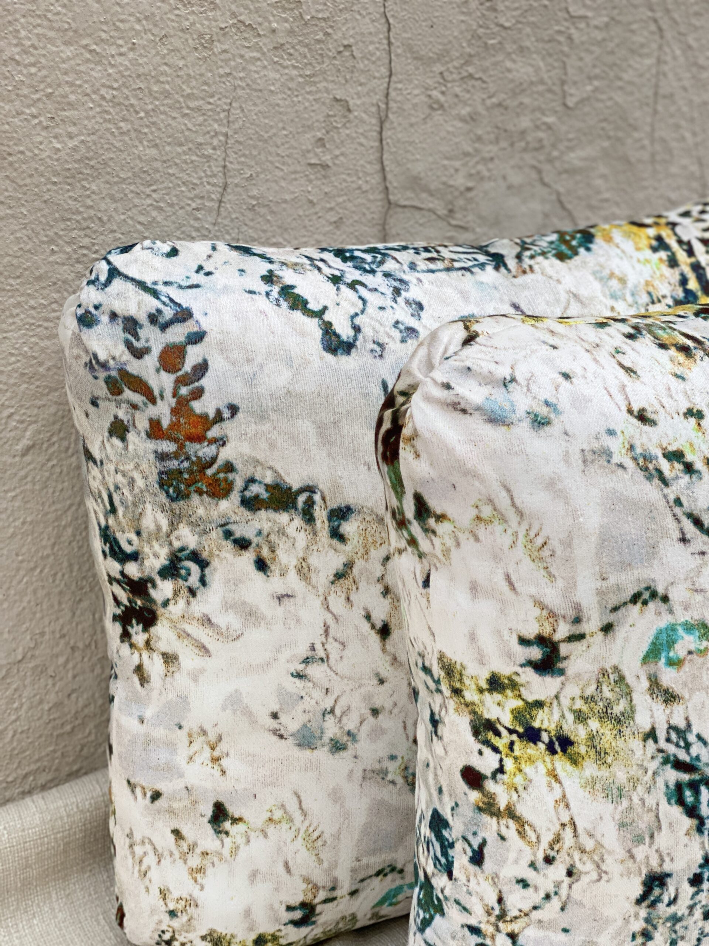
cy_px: 473
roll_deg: -0.8
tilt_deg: -20.2
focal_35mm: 52
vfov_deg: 36.8
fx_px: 1420
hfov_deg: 28.0
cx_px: 354
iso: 125
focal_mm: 6
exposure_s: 1/122
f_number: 2
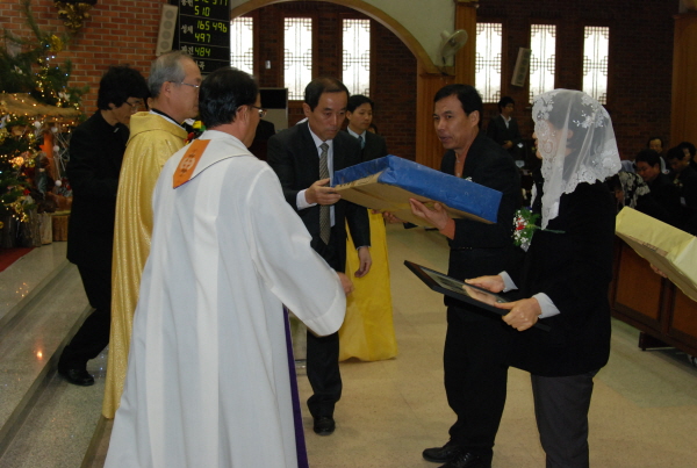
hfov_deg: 46.3
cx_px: 348
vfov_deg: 32.0
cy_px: 234
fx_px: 815
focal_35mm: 42
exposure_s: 1/60
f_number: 5
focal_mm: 28
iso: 800
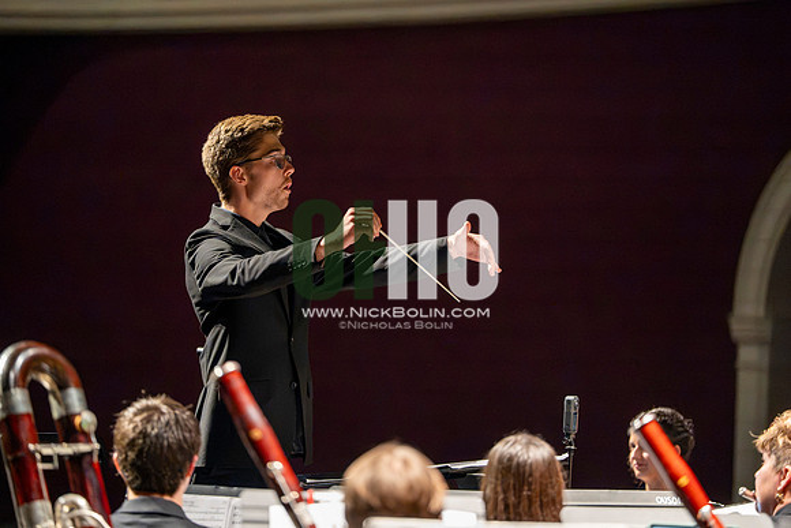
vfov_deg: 7.9
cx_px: 396
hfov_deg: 11.7
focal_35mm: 175
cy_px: 264
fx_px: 3846
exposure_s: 1/640
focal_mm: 175
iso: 12800
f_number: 2.8
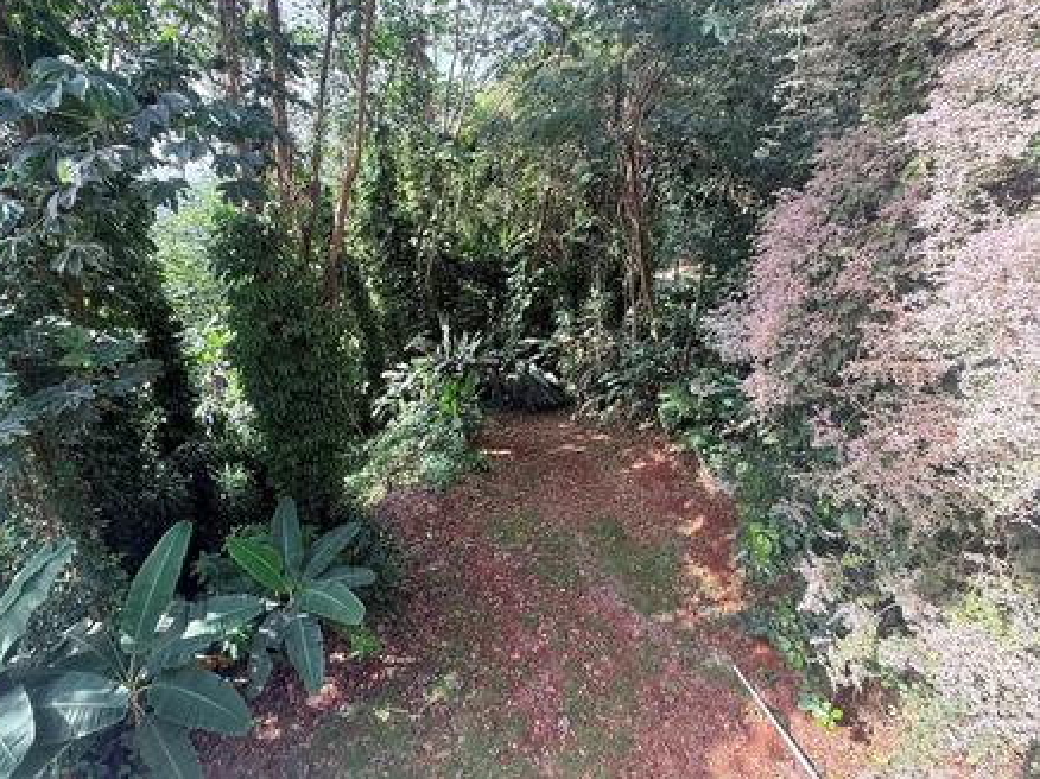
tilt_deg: -20.5
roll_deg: +1.1
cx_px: 449
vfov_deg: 77.6
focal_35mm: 16
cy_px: 336
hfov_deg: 94.0
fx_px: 480
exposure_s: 1/104
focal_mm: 2.22
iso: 64
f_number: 2.2
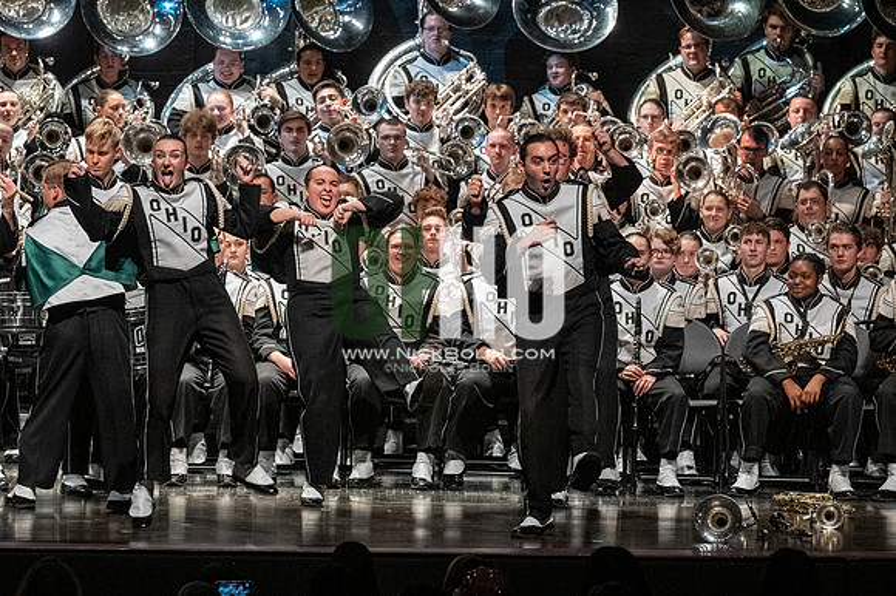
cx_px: 448
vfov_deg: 6.1
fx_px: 5597
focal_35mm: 225
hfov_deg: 9.2
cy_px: 298
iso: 4000
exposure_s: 1/500
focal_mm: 150
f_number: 4
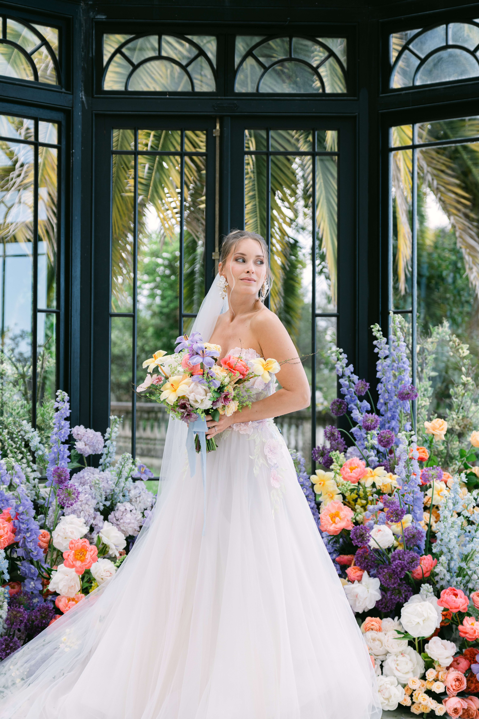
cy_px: 360
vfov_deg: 37.5
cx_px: 240
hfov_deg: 25.5
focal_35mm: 53
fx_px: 1057
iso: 320
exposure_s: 1/320
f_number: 2.8
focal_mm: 53
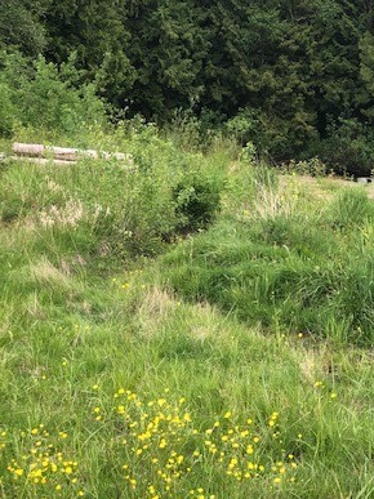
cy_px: 177
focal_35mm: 86
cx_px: 277
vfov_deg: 22.7
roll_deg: -5.0
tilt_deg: -2.3
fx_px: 1240
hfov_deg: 17.1
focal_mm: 6
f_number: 2.4
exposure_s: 1/120
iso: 20
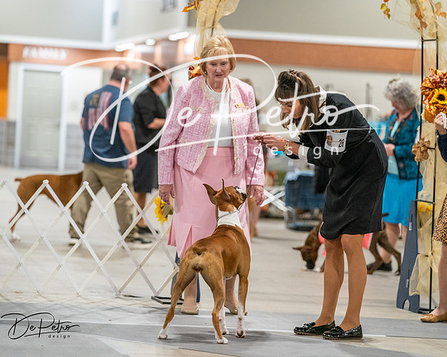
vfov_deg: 8.2
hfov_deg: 10.3
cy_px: 178
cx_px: 224
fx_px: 2487
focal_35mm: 188
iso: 6400
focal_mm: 167
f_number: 3.5
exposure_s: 1/250
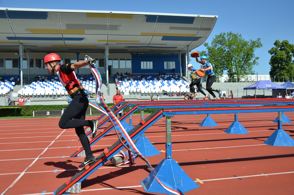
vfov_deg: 39.8
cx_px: 147
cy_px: 98
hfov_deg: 57.3
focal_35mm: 33
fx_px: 269
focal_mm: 22
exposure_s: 1/1000
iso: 200
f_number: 6.3
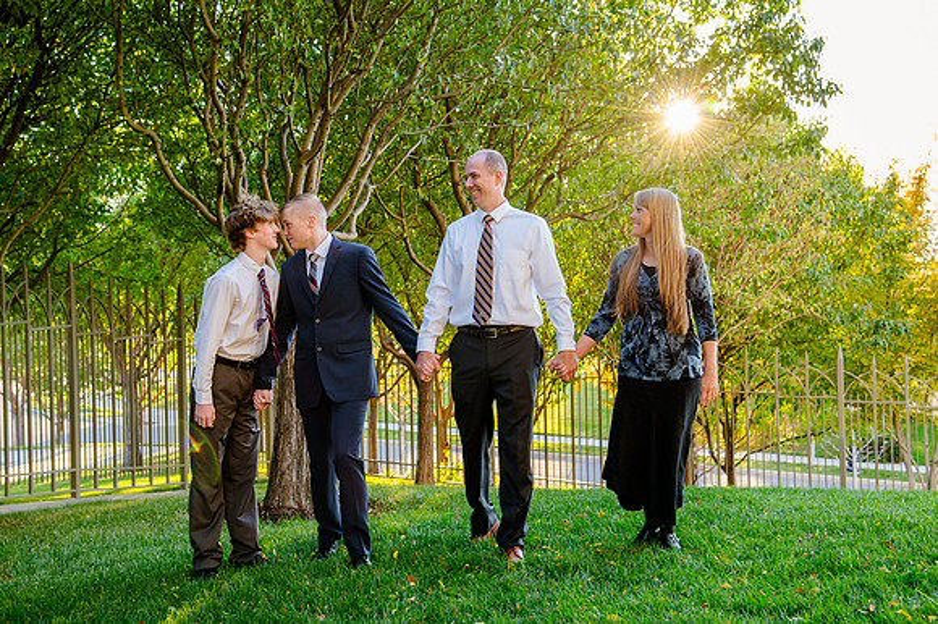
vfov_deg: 22.5
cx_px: 436
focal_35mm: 60
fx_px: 1571
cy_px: 277
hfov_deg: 33.2
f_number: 5.6
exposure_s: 1/100
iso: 800
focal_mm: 52
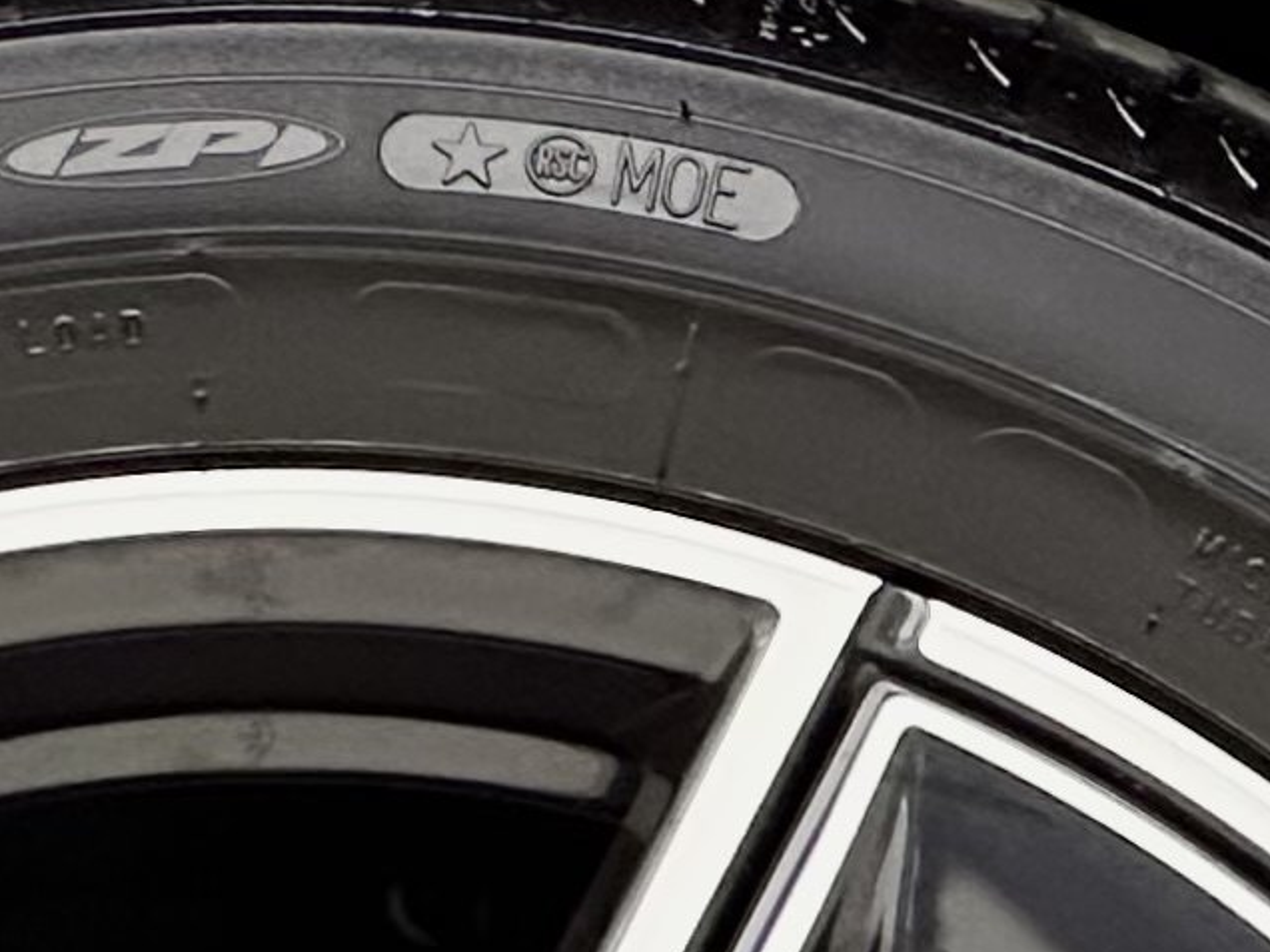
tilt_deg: -2.5
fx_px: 17794
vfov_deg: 3.0
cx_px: 198
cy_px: 2014
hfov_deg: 4.1
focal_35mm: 485
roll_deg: +0.5
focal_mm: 9
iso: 125
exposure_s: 1/100
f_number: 2.8
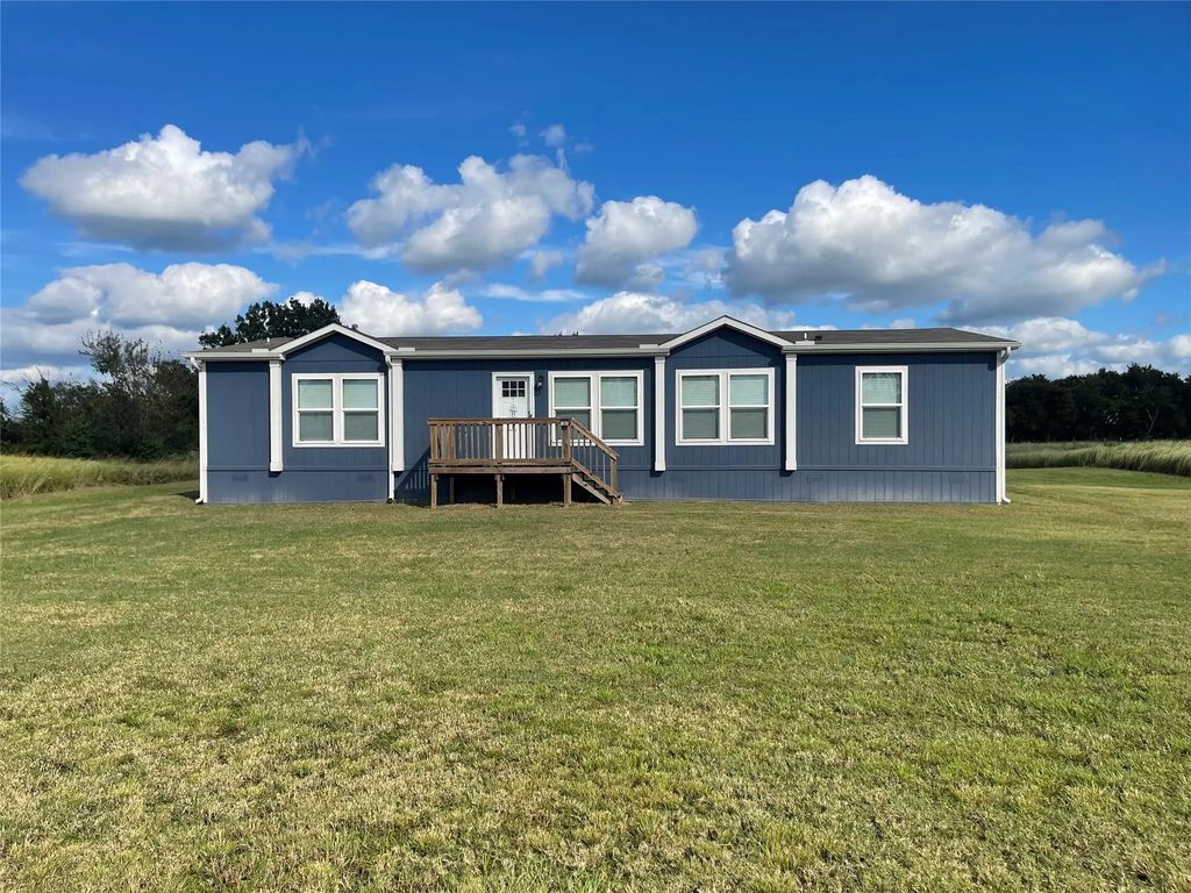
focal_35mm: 25
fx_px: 860
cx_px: 596
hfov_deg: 69.4
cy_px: 446
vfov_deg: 54.9
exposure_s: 1/4525
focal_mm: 5.1
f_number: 1.6
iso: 32
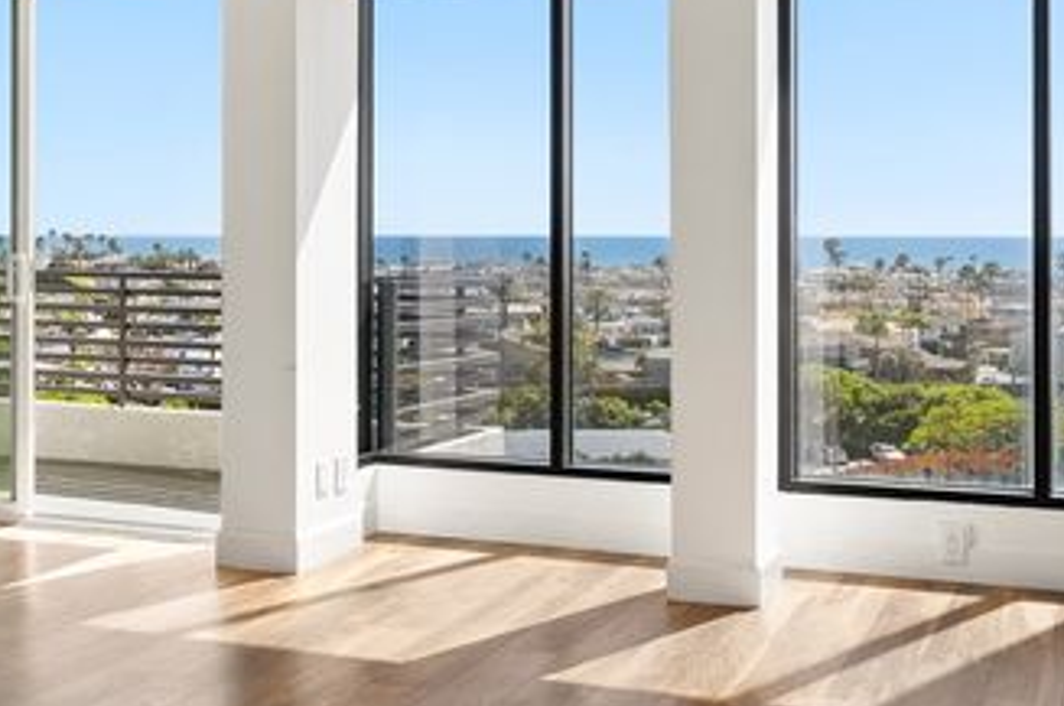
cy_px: 236
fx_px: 1446
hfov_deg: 40.4
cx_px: 511
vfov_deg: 27.3
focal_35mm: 49
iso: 320
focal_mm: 32
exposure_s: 1/15
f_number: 9
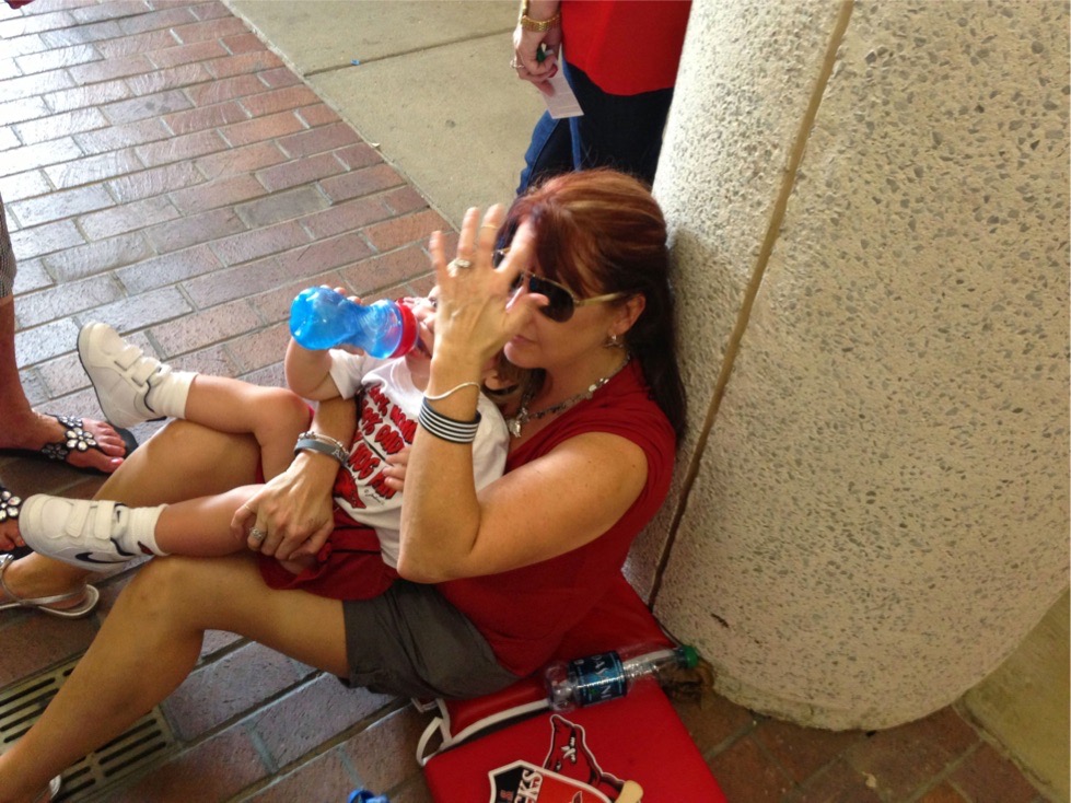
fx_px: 1021
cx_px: 536
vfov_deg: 42.9
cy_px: 402
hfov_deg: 55.4
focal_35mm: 33
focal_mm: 4.13
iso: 200
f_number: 2.4
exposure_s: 1/20
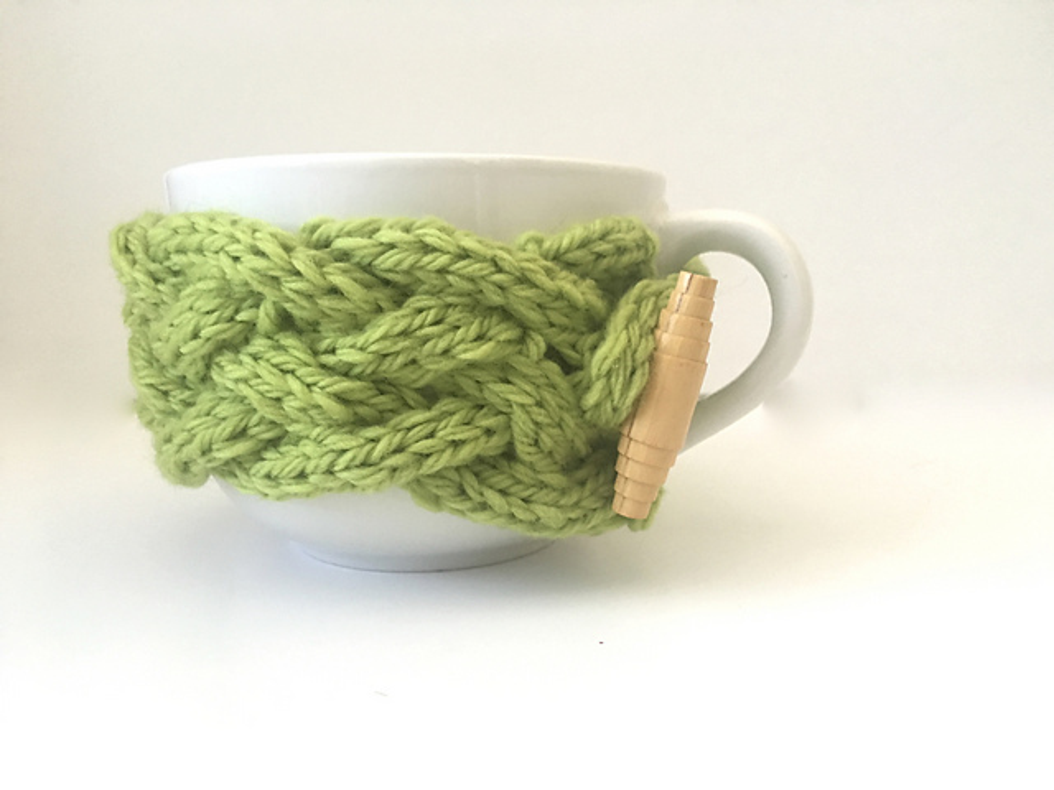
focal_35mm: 29
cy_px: 395
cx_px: 527
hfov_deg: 61.7
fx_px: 883
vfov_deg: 48.2
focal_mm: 4.15
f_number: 2.2
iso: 100
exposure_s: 1/15
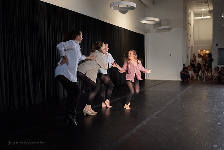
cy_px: 66
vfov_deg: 38.6
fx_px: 213
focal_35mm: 34
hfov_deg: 55.0
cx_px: 135
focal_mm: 28
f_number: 4
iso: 6400
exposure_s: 1/400
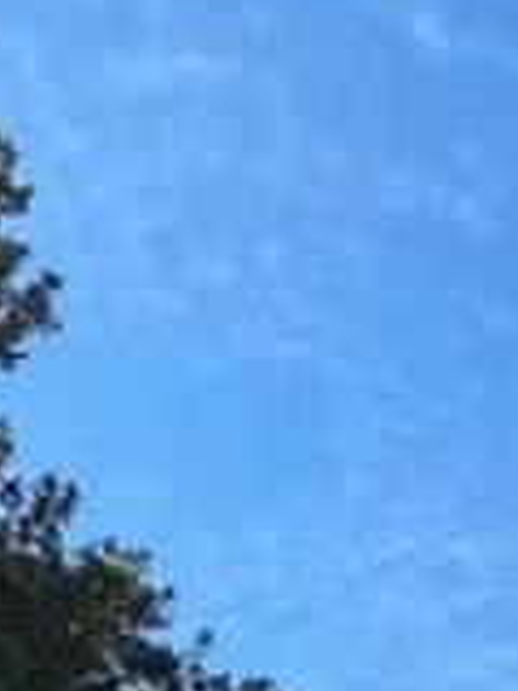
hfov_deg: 10.9
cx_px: 846
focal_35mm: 130
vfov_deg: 13.1
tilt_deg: +7.7
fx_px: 2594
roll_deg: -0.7
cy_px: 1395
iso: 32
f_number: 1.8
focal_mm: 4.25
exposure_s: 1/1330
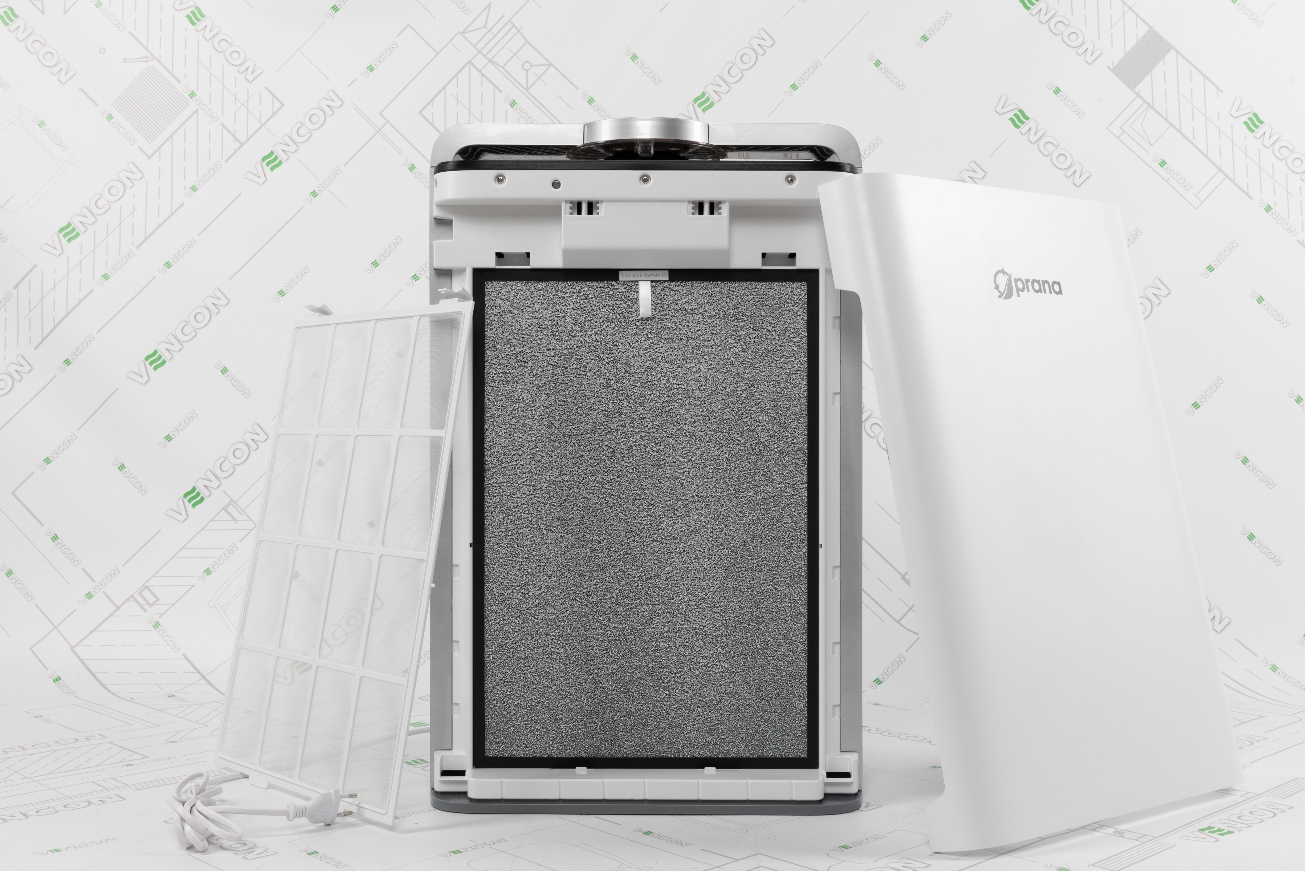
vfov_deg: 35.1
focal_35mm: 38
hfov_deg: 50.7
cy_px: 428
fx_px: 1378
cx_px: 656
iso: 100
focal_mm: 35
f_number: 13
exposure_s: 1/125
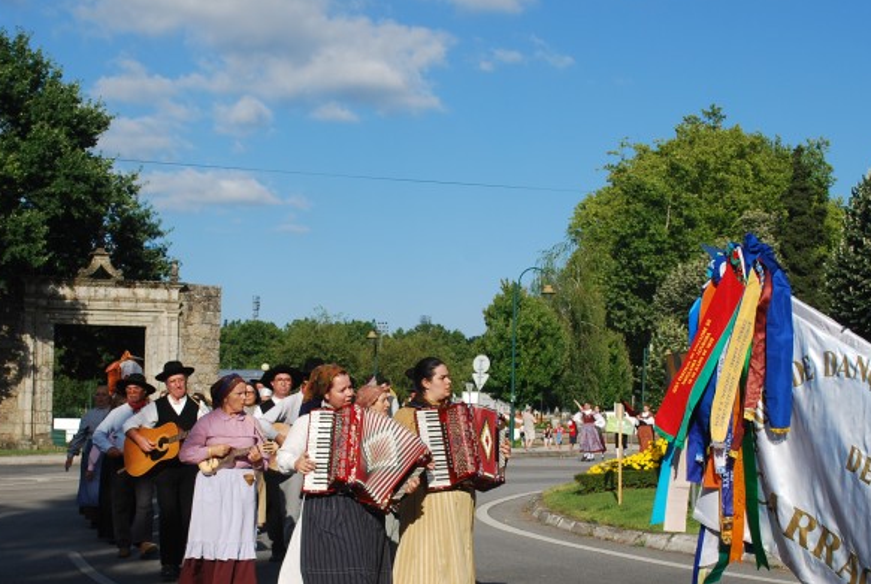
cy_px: 391
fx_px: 1447
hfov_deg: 33.5
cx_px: 408
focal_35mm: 60
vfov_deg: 22.7
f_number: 8
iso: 100
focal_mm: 29
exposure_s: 1/250
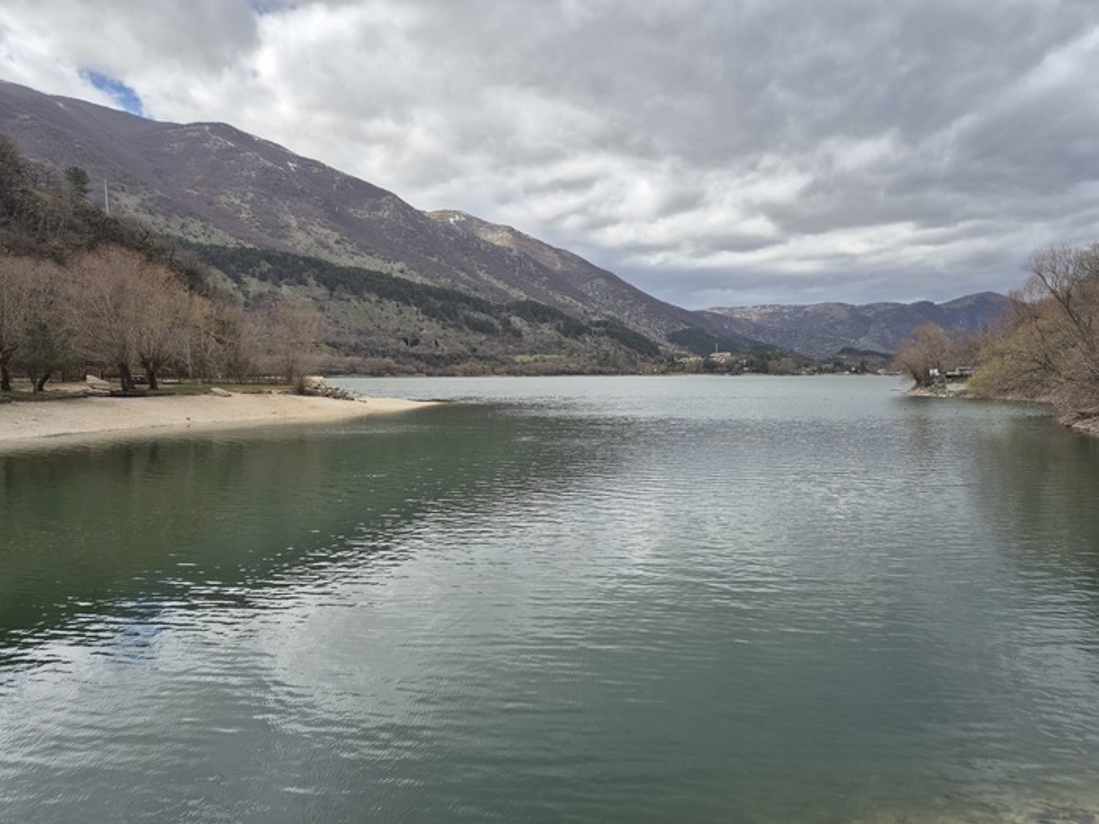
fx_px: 730
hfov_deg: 73.9
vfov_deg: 58.9
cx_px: 550
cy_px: 412
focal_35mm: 23
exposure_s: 1/1916
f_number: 1.8
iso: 25
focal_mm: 5.4
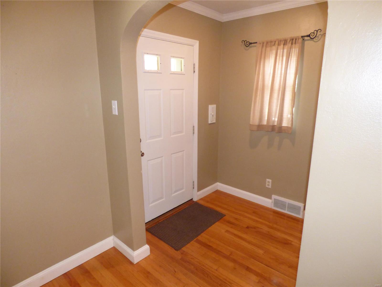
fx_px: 221
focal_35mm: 20
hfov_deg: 81.7
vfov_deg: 66.0
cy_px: 144
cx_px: 191
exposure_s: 1/60
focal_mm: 3.58
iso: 640
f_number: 2.8
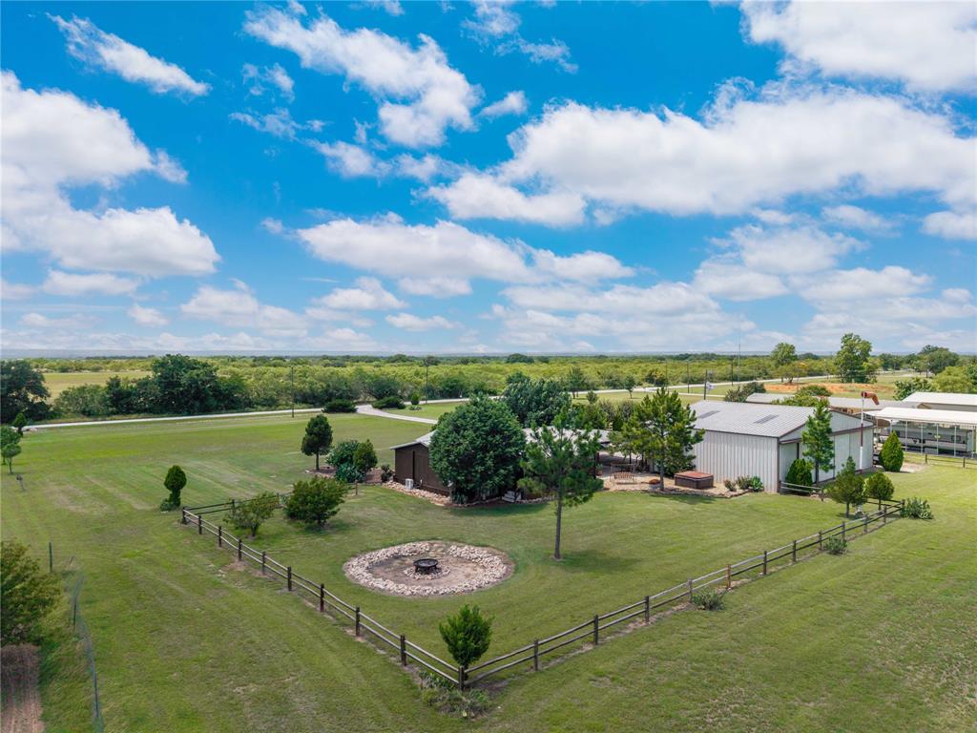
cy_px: 366
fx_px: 677
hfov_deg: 71.6
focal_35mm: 24
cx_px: 488
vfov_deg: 56.8
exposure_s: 1/4000
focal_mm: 8.67
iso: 170
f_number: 1.8
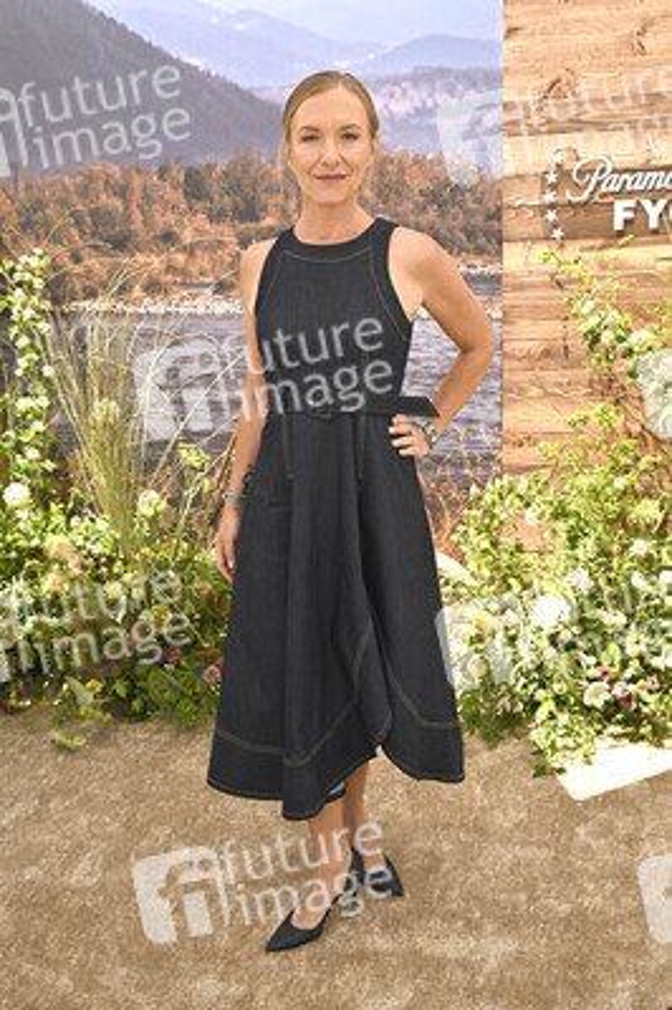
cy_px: 505
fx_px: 982
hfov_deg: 37.8
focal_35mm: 35
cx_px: 336
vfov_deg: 54.5
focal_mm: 35
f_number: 8
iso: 200
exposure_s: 1/320
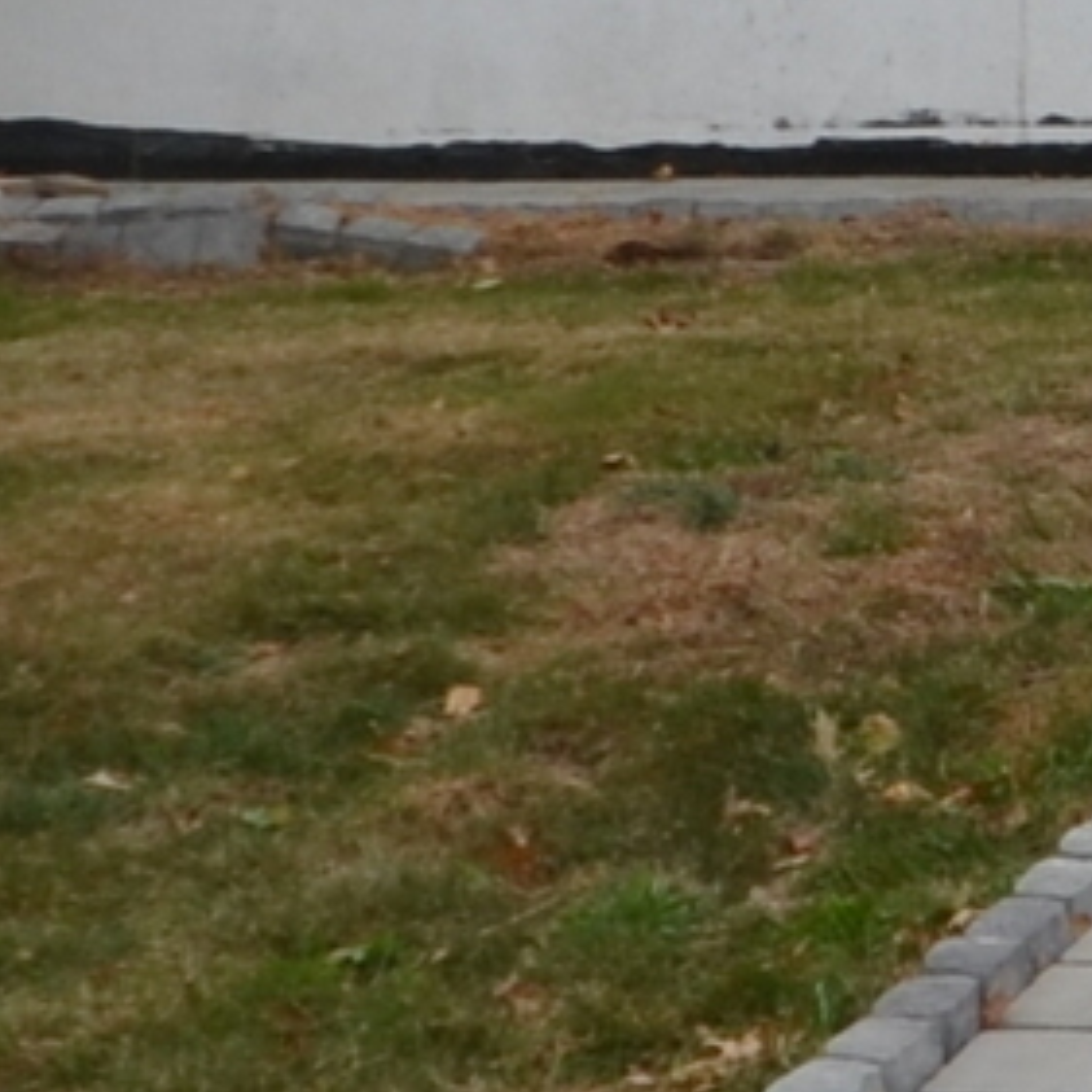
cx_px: 2386
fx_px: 4961
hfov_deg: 11.1
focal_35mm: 139
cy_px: -666
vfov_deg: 11.9
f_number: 7.1
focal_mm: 10
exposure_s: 1/200
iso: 200
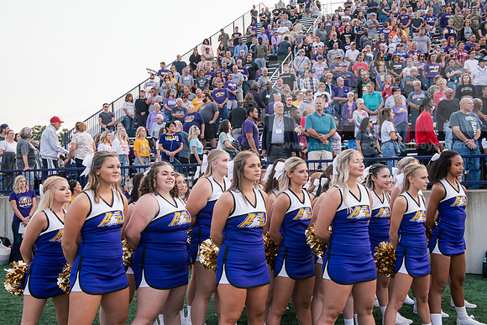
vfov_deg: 35.1
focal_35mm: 38
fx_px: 514
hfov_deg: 50.7
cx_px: 244
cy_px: 162
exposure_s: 1/200
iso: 500
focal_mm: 38
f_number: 7.1
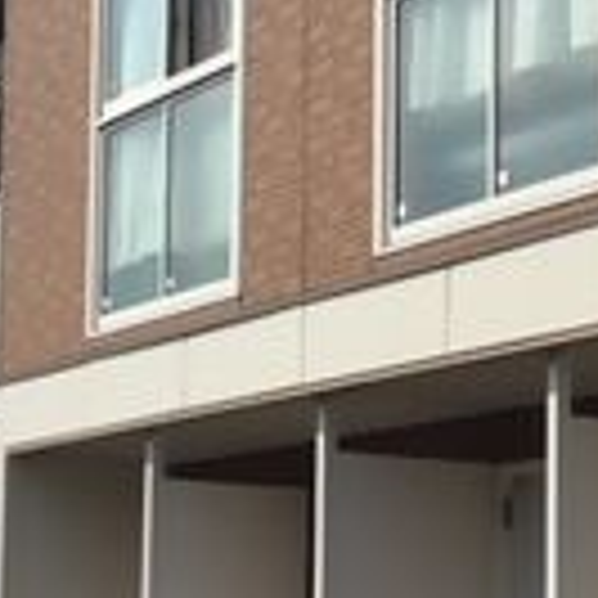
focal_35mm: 103
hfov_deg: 16.9
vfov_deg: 16.9
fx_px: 2013
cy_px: 402
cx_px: 378
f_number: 2.4
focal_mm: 3.3
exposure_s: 1/1894
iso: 25
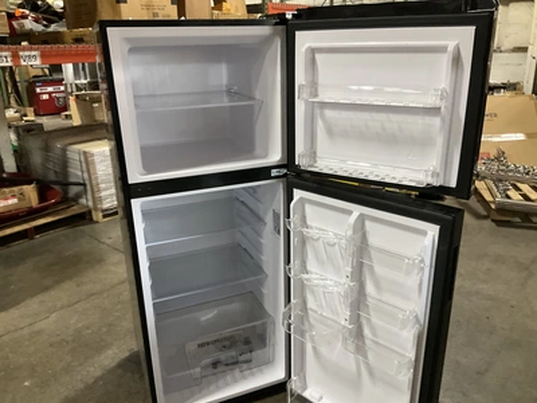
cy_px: 202
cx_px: 268
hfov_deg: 61.7
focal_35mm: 29
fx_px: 450
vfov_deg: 48.2
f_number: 1.8
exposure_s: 1/30
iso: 250
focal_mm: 3
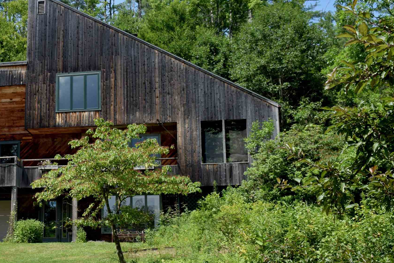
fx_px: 656
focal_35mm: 60
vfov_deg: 22.6
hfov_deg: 31.9
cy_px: 146
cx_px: 46
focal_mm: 22
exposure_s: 1/640
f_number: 8
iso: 200
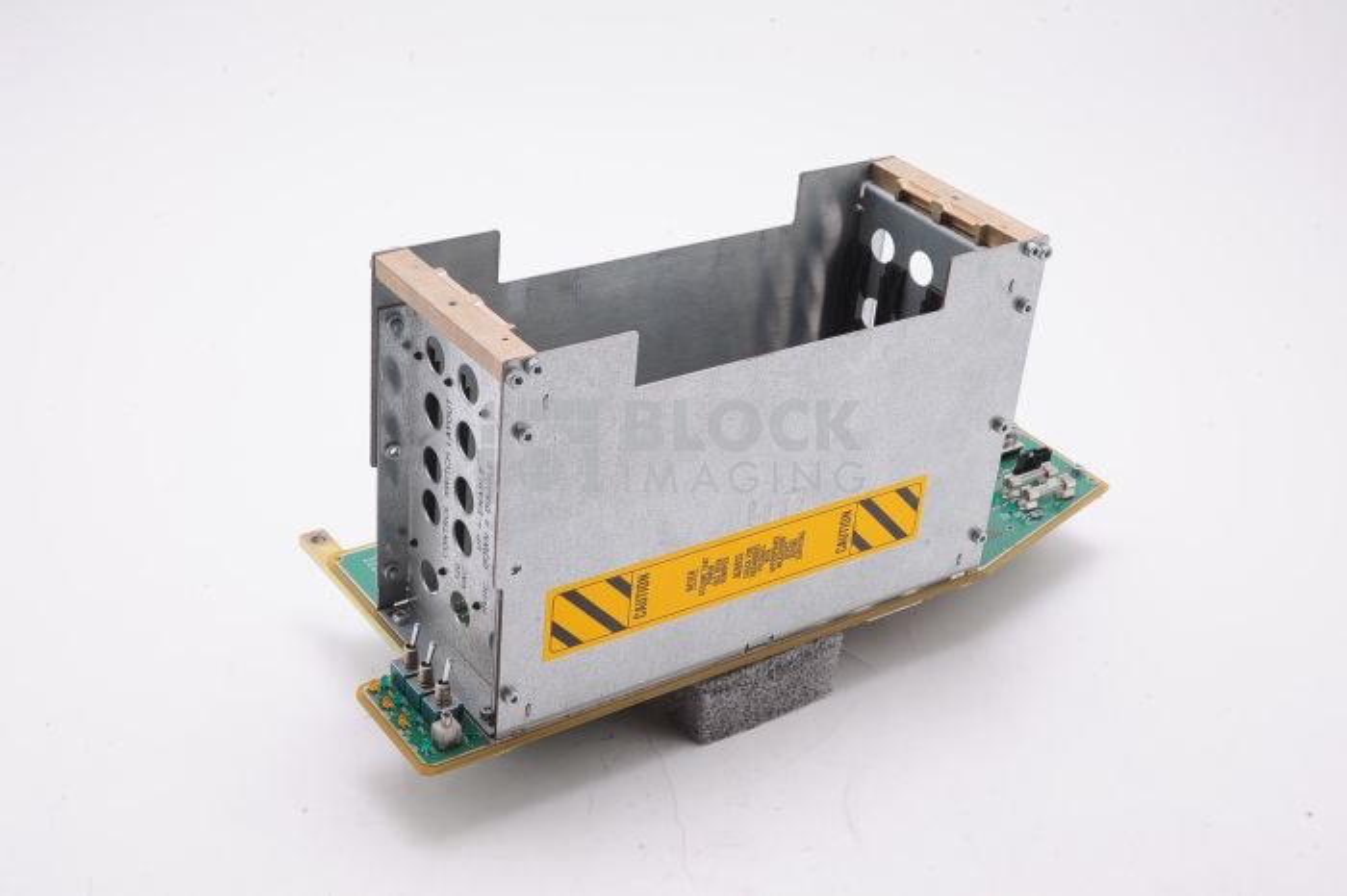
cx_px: 674
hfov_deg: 39.6
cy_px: 448
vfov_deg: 27.0
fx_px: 1870
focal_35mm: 50
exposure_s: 1/125
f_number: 14
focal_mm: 50
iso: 320
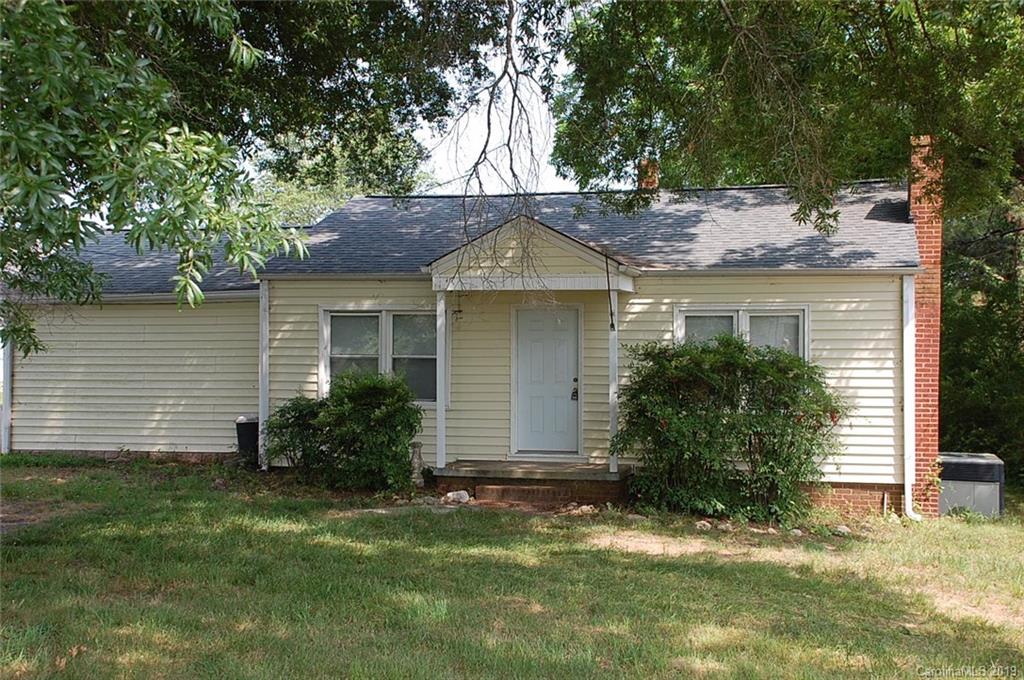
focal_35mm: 46
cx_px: 512
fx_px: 1321
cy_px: 340
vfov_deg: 28.9
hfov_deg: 42.4
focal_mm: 31
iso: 200
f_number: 6.3
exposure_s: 1/160
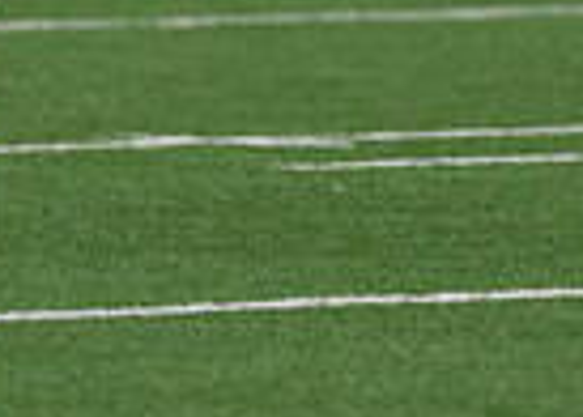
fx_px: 21039
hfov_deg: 1.6
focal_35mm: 1270
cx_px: 514
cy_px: -17
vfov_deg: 1.1
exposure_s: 1/1250
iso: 1600
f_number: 2.8
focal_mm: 200
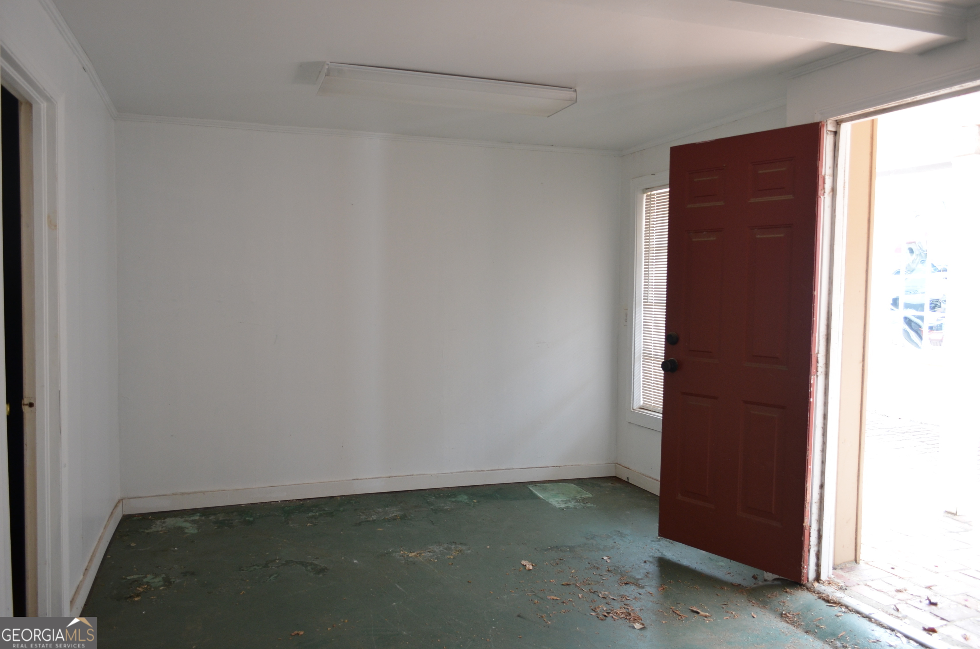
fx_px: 734
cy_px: 324
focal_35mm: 27
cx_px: 490
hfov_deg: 67.5
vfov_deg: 47.7
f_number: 4
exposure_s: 1/60
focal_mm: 18
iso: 500
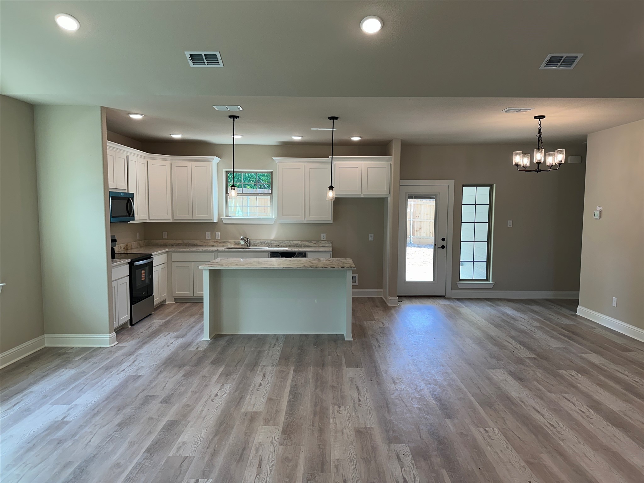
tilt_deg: -4.4
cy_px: 242
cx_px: 322
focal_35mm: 24
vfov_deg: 56.8
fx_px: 446
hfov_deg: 71.6
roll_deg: -0.6
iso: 64
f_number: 1.78
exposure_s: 1/154
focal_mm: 6.86
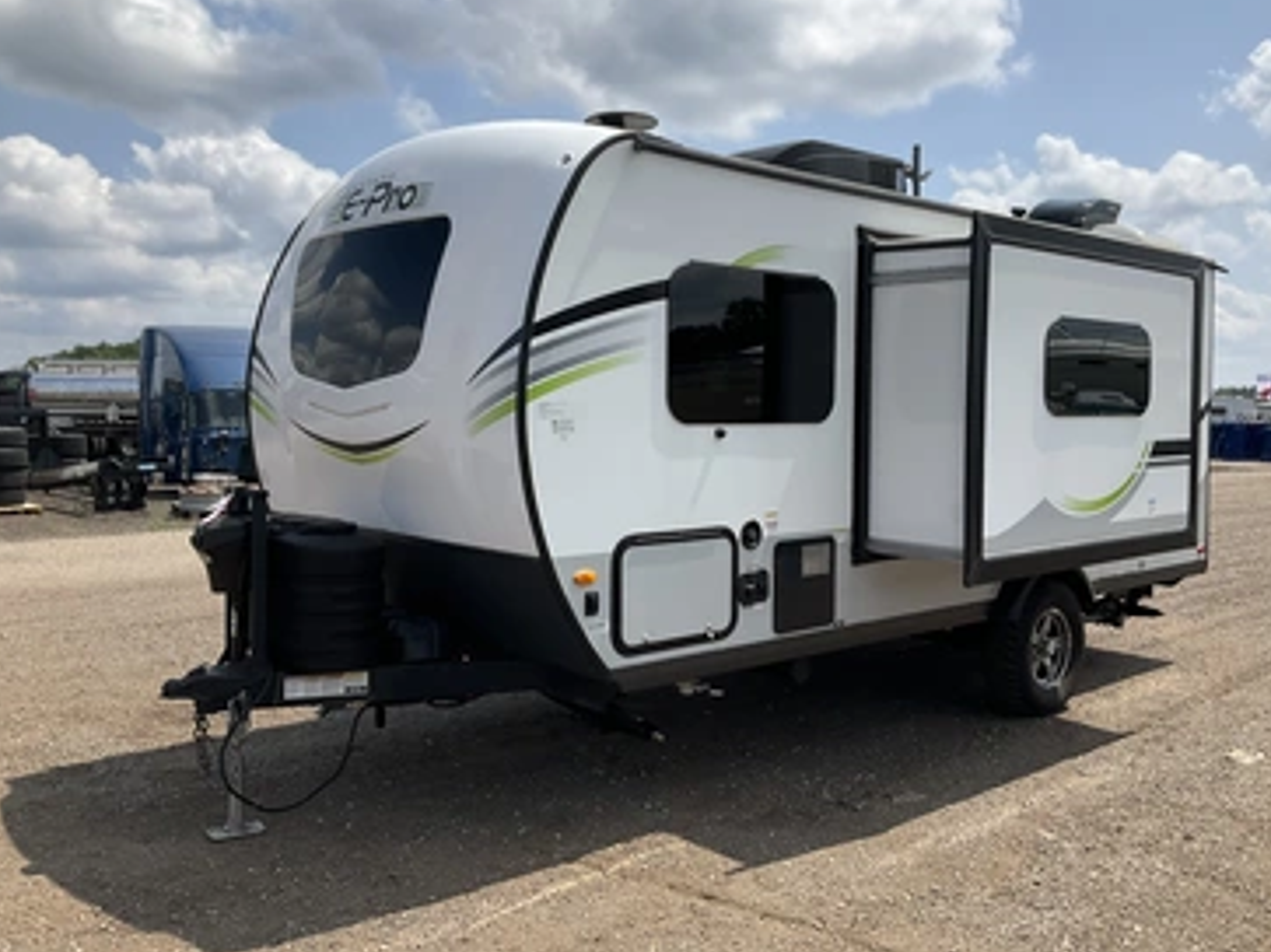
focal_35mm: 32
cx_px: 672
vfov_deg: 44.1
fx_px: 1175
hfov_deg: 56.8
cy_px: 441
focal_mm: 3
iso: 25
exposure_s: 1/2959
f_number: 1.8
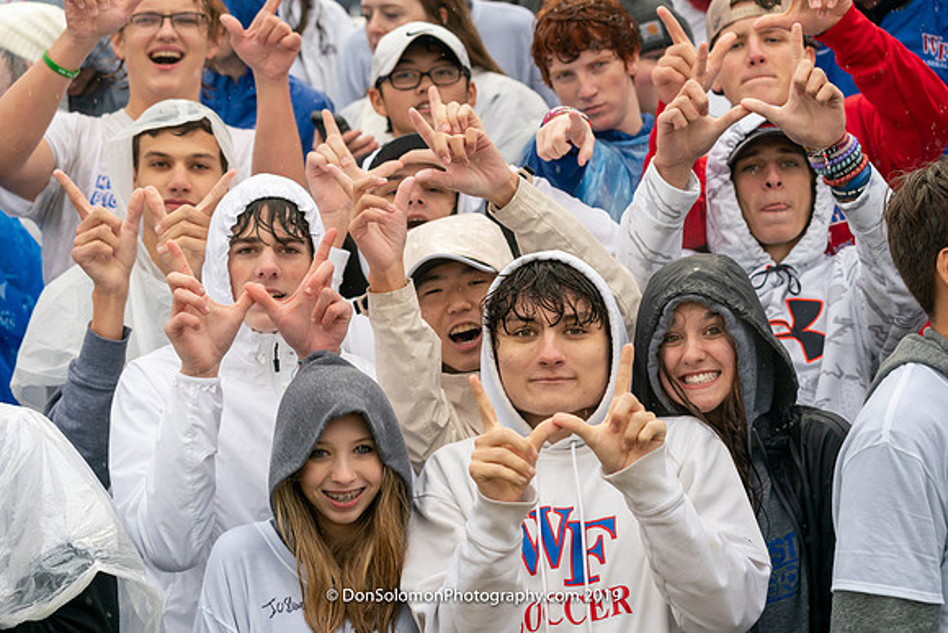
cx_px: 474
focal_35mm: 100
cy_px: 316
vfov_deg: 13.7
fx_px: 2634
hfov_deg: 20.4
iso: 3200
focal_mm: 100
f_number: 5.6
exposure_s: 1/1000
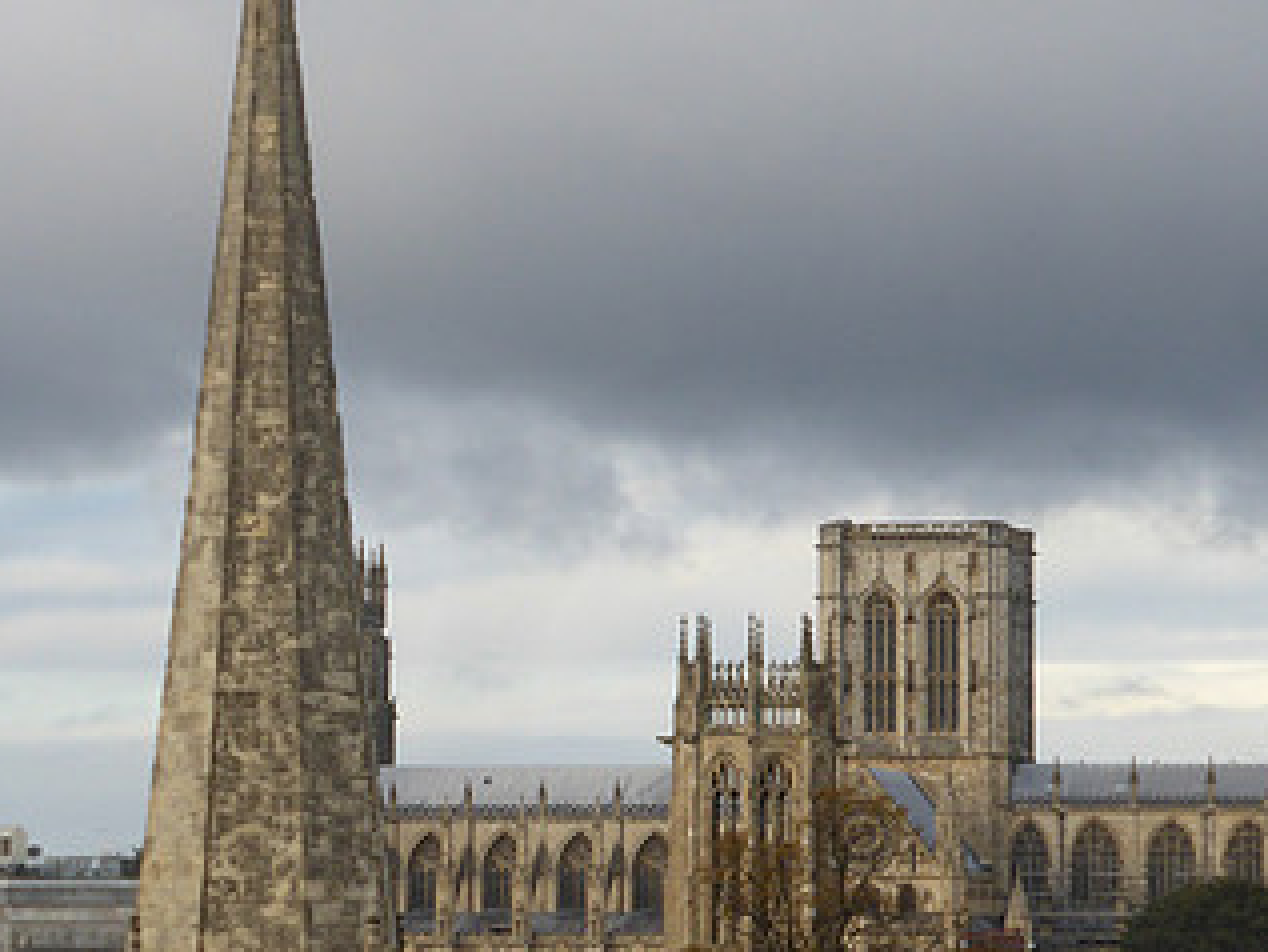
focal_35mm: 190
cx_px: 724
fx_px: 6962
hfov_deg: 10.4
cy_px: 646
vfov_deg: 7.8
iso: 100
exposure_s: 1/200
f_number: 5.3
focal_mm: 17.1
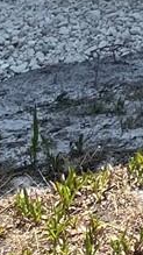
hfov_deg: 4.3
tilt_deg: -5.6
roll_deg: -0.8
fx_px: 1397
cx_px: 896
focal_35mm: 207
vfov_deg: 9.4
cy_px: -337
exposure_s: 1/2309
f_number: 1.6
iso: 50
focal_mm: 5.1
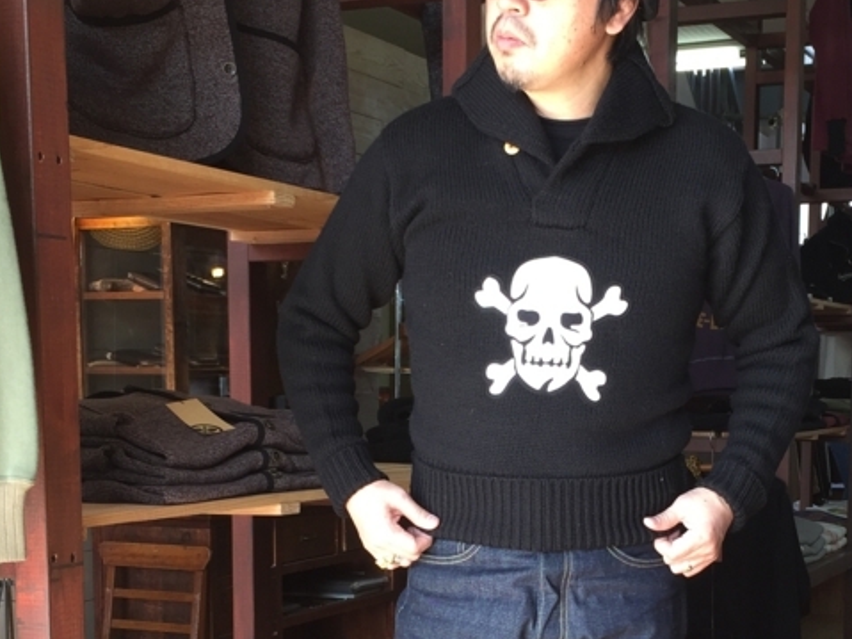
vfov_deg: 23.3
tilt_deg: -4.2
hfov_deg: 31.1
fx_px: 1526
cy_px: 518
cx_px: 525
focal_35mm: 62
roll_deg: -0.4
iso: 32
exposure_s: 1/60
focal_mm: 4.15
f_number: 2.2
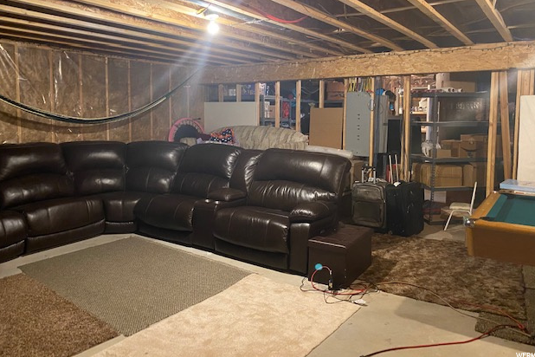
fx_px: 416
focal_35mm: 28
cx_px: 267
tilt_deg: -4.9
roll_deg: -0.5
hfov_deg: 65.5
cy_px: 151
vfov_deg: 46.2
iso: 640
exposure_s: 1/30
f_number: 1.8
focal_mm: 4.25
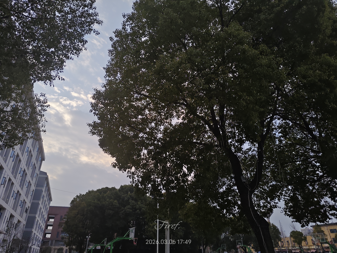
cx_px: 168
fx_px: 224
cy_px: 126
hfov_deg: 73.9
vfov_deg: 58.9
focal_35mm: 23
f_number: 1.88
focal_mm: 5.56
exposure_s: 1/988
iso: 71
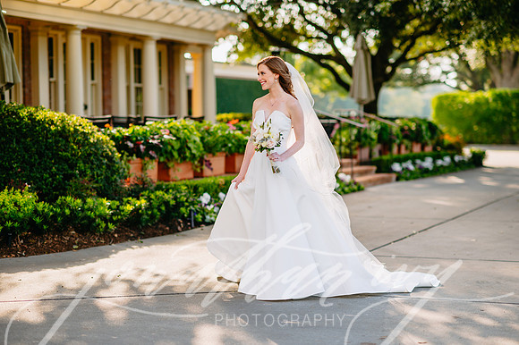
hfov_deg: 23.9
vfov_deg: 16.1
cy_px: 172
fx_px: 1225
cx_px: 260
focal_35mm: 85
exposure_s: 1/800
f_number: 2
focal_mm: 85
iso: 100
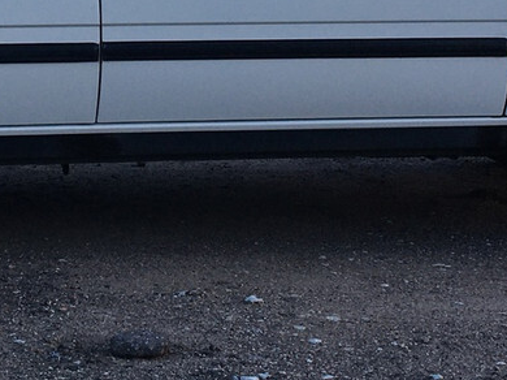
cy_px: -117
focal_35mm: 119
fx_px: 1742
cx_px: 90
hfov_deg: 16.4
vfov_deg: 12.1
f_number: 2.2
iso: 25
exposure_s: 1/187
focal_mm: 4.15
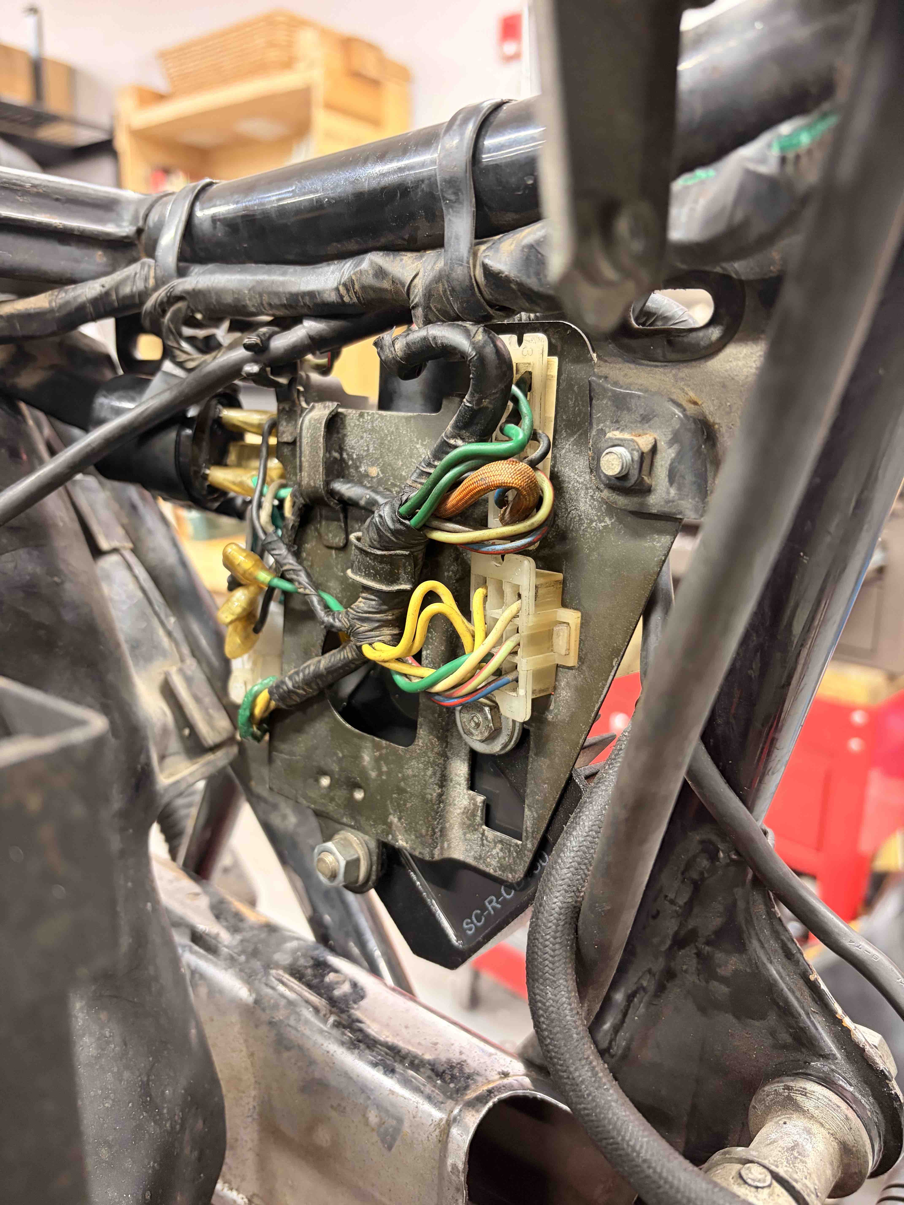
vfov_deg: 67.3
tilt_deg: -12.8
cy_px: 602
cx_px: 452
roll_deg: -1.1
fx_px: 905
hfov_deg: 53.1
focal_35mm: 26
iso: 400
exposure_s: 1/40
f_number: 1.6
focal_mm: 5.96
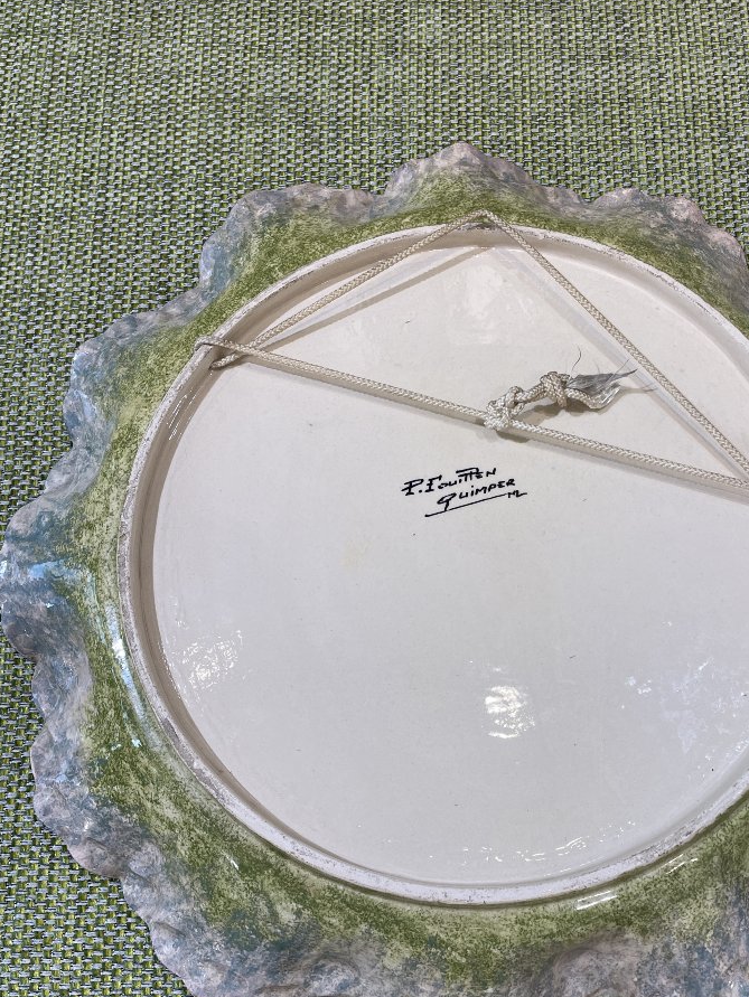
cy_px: 603
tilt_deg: -76.4
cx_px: 466
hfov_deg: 40.5
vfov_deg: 52.2
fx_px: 1009
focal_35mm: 35
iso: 40
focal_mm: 4.2
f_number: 1.6
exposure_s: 1/100
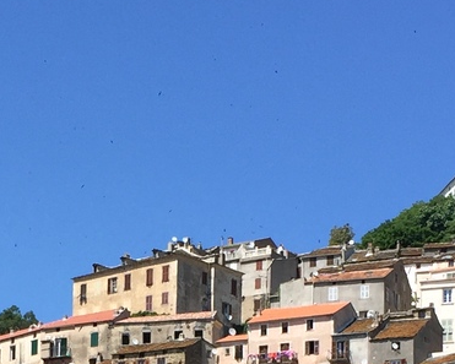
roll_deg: -2.1
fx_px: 1643
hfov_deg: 15.7
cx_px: 97
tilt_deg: +7.4
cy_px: 521
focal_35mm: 122
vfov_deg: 12.1
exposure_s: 1/1647
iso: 32
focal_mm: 4.15
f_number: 2.2
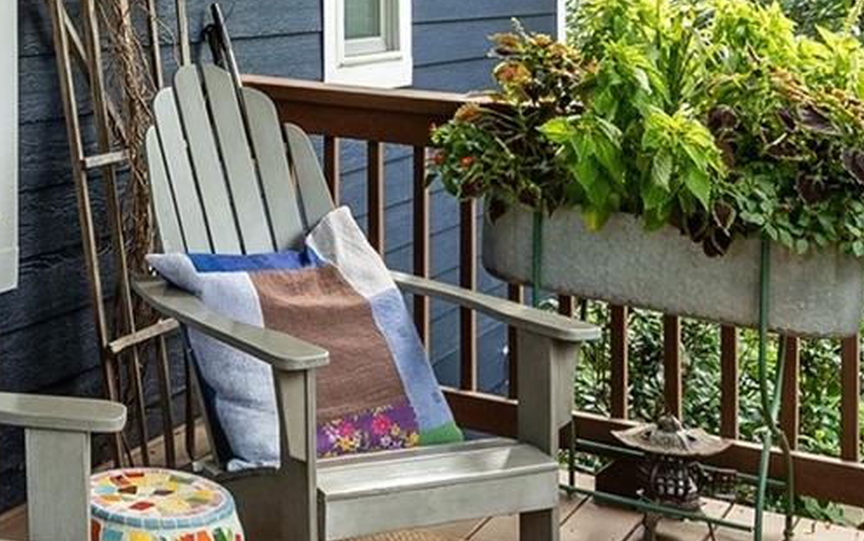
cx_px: 66
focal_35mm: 63
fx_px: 1484
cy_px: -20
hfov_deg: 30.8
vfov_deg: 19.9
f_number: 7.1
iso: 320
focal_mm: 15
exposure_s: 1/60
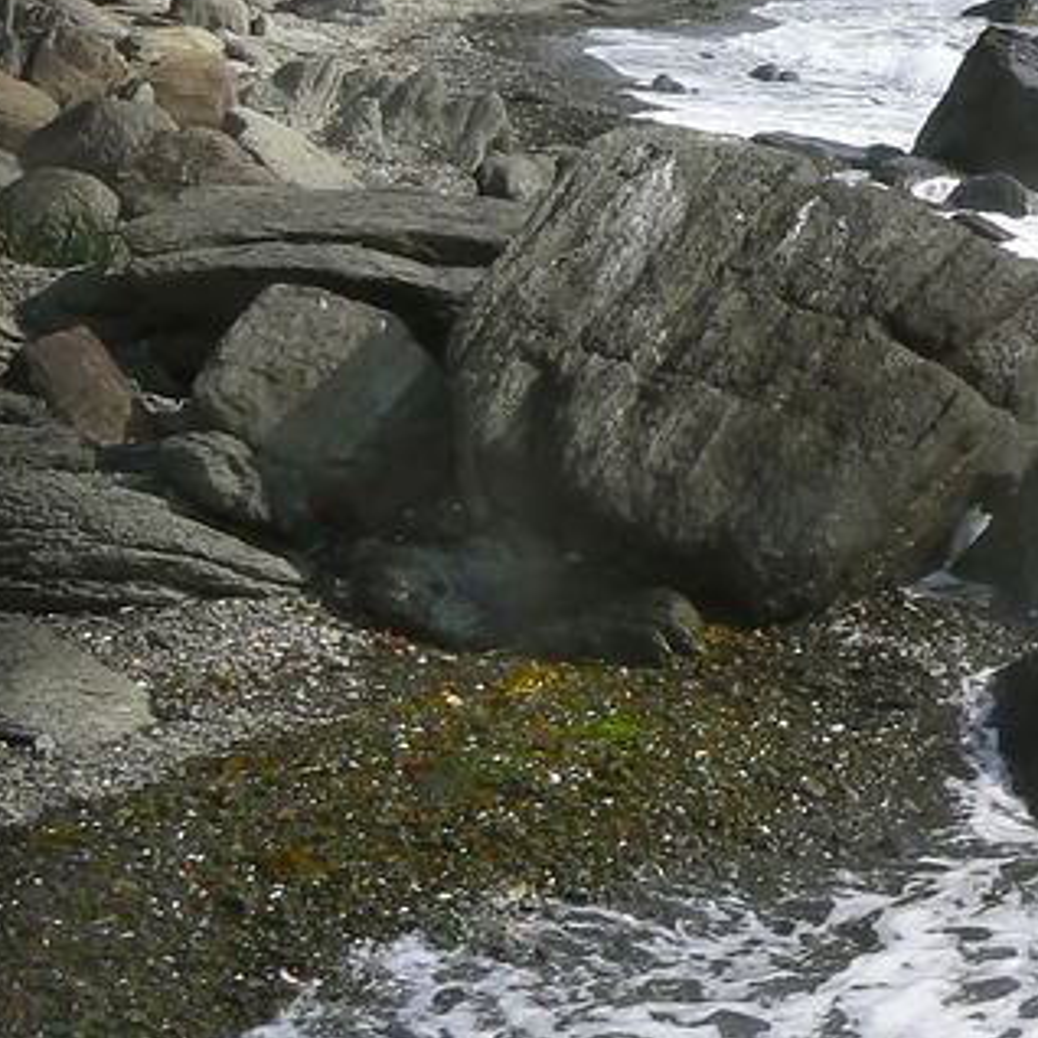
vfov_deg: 19.2
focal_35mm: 90
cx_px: 1443
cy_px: 344
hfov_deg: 17.7
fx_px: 3053
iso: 80
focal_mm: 6
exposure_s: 1/320
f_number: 8
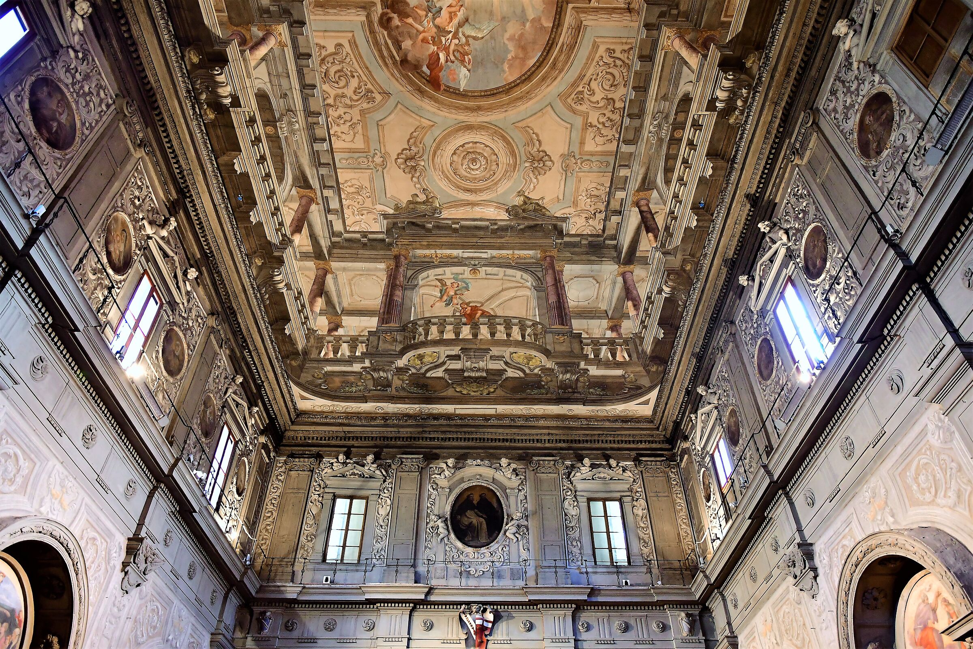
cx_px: 486
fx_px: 649
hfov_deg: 73.7
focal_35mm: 24
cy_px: 324
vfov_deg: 53.1
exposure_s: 1/20
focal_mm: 16
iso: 1600
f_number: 3.2
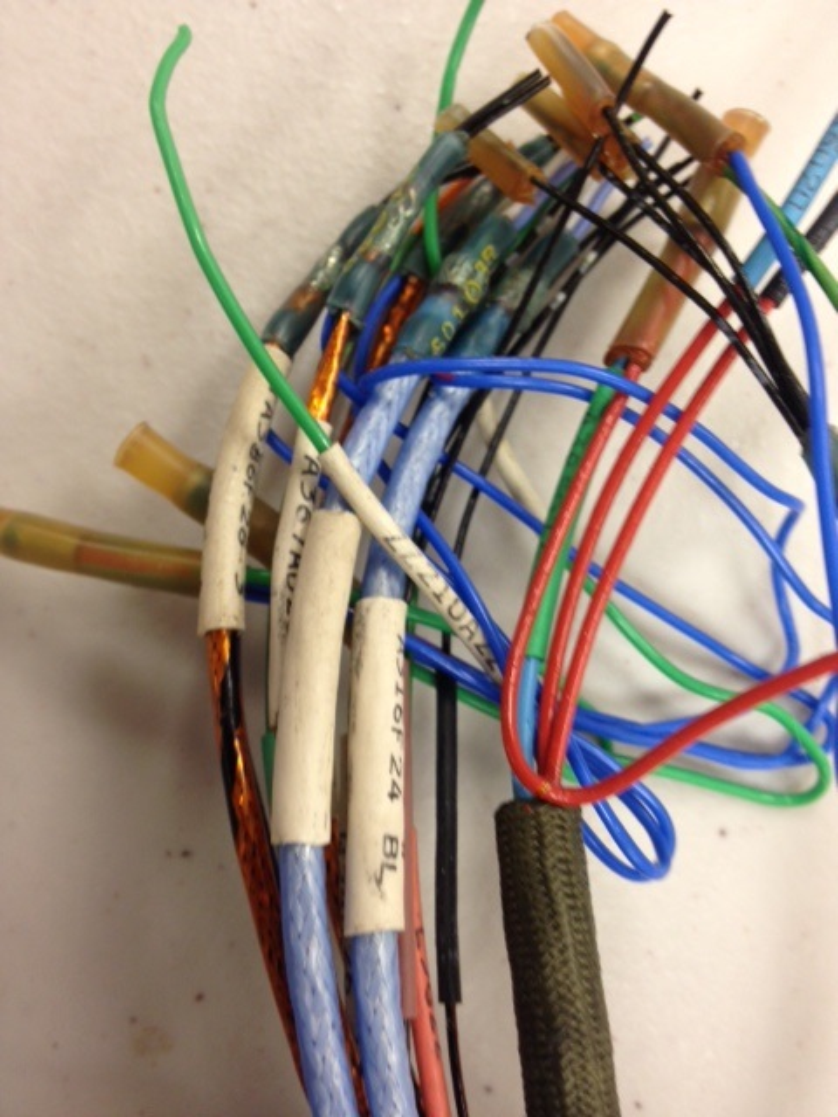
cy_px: 558
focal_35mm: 35
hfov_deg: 40.7
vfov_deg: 52.6
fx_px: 1130
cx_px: 419
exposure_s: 1/20
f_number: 2.4
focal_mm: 4.28
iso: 50
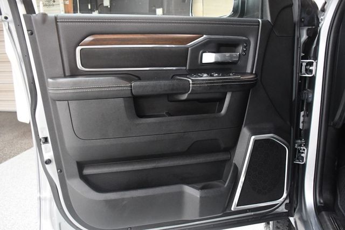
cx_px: 172
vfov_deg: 39.9
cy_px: 115
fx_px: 316
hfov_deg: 57.2
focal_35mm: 33
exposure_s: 1/60
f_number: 3.5
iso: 5600
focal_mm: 22
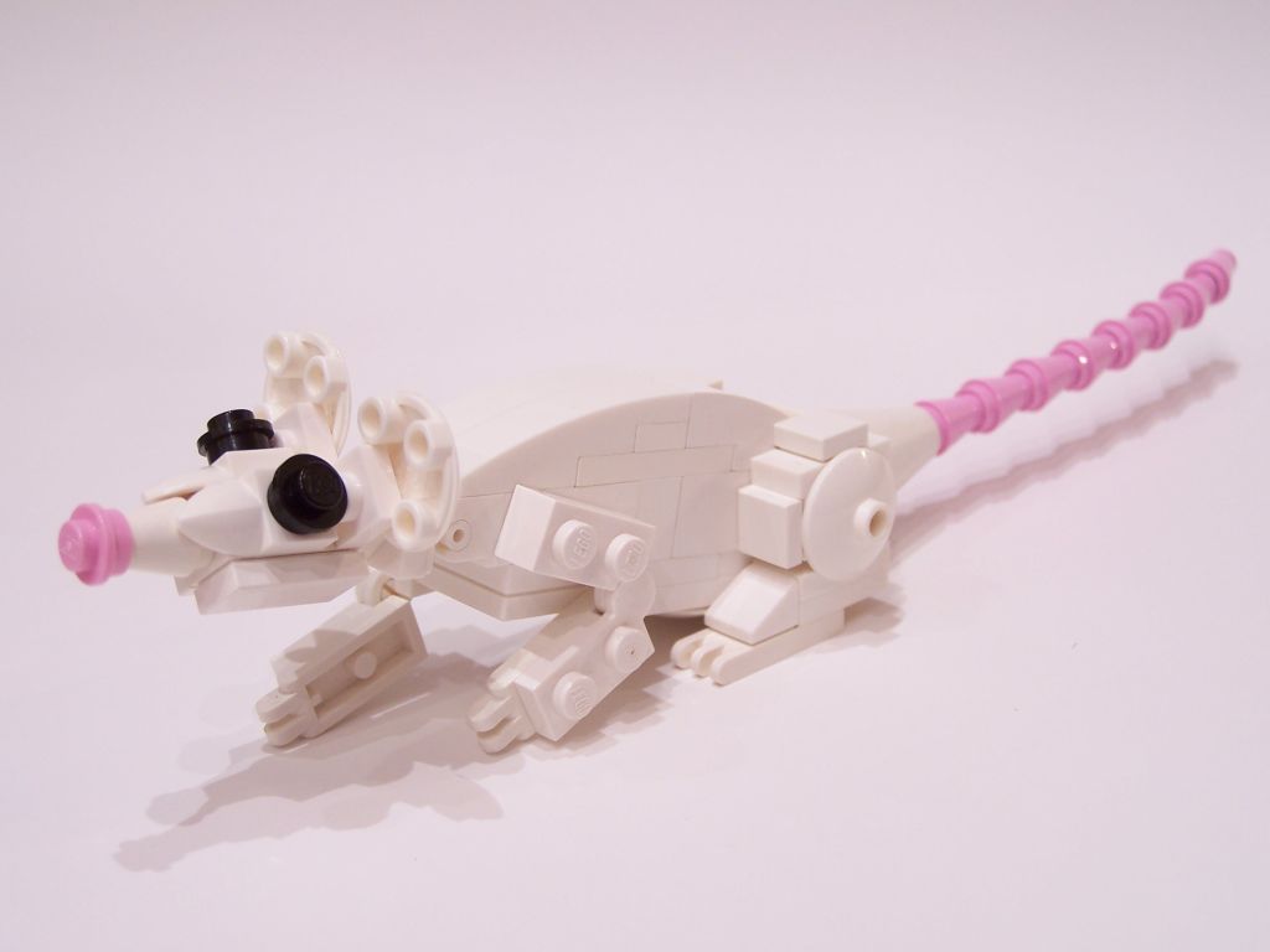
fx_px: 2165
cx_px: 635
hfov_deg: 32.7
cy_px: 476
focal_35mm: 59
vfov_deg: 24.8
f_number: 3.1
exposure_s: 1/3
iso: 80
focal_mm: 9.8
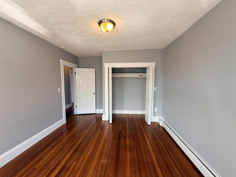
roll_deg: +0.0
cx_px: 118
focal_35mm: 14
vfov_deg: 85.7
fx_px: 95
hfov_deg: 102.1
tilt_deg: -3.6
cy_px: 88
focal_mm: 2.22
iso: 64
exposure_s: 1/99
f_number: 2.2
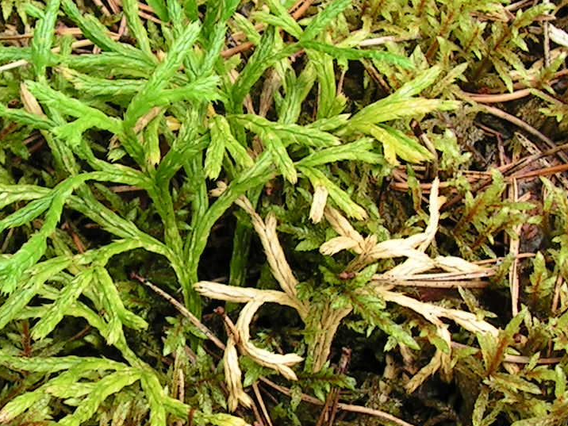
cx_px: 136
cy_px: 279
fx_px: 1690
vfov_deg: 14.3
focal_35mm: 103
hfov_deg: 18.9
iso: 100
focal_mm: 6
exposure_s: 1/40
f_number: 3.2
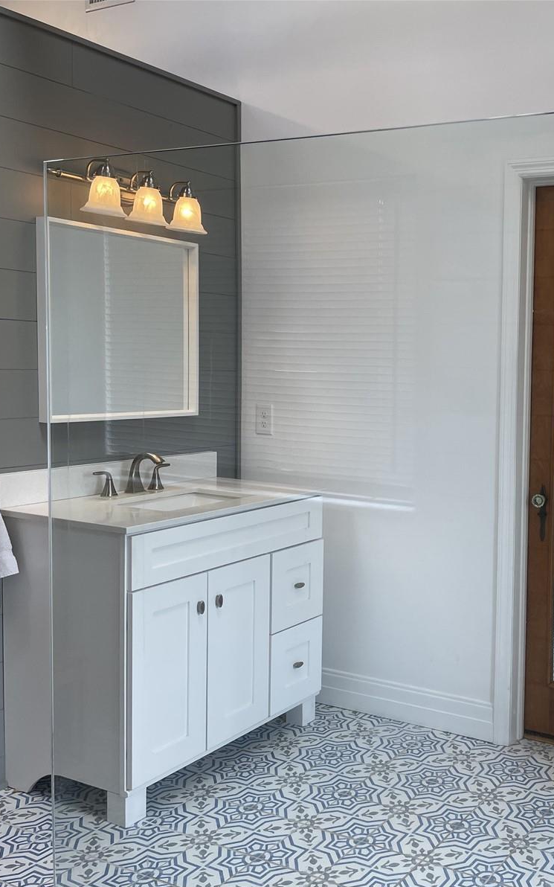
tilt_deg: -4.5
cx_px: 501
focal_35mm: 37
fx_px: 894
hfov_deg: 32.7
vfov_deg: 52.7
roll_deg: -1.5
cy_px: 446
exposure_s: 1/120
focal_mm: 4.2
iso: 40
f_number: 1.6
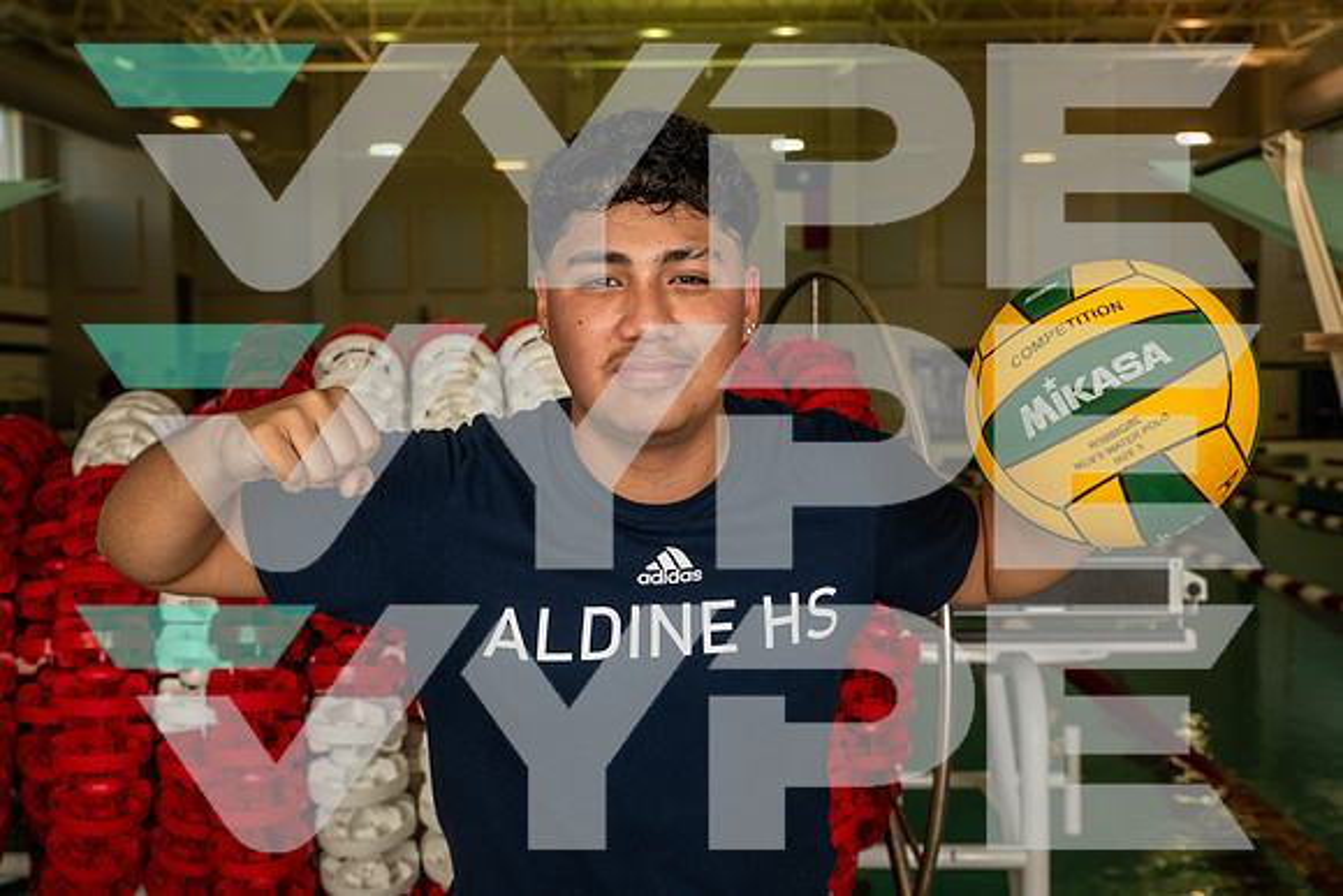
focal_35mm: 46
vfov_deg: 29.3
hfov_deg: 42.7
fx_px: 1716
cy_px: 448
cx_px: 672
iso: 500
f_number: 7.1
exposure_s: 1/250
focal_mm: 46
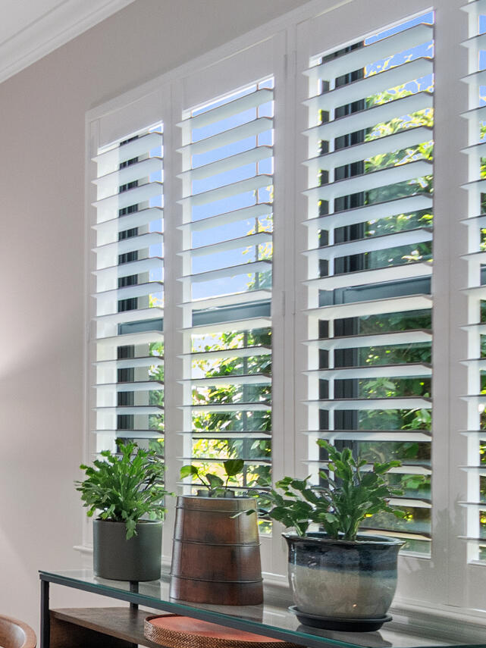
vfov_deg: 34.3
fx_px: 1043
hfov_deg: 21.3
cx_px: -276
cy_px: 418
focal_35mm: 56
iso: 320
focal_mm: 11
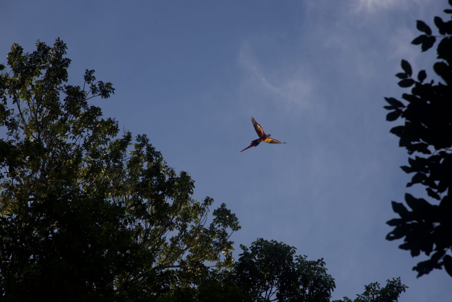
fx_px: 1507
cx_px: 226
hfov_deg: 17.1
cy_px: 151
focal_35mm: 120
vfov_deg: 11.4
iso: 200
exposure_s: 1/320
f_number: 9
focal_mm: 120
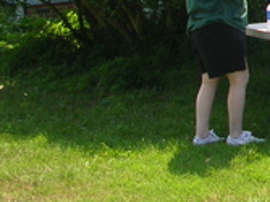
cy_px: -61
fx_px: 1138
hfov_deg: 12.3
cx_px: 495
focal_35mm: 146
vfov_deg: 9.9
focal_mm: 5.8
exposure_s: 1/383
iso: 50
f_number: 2.8
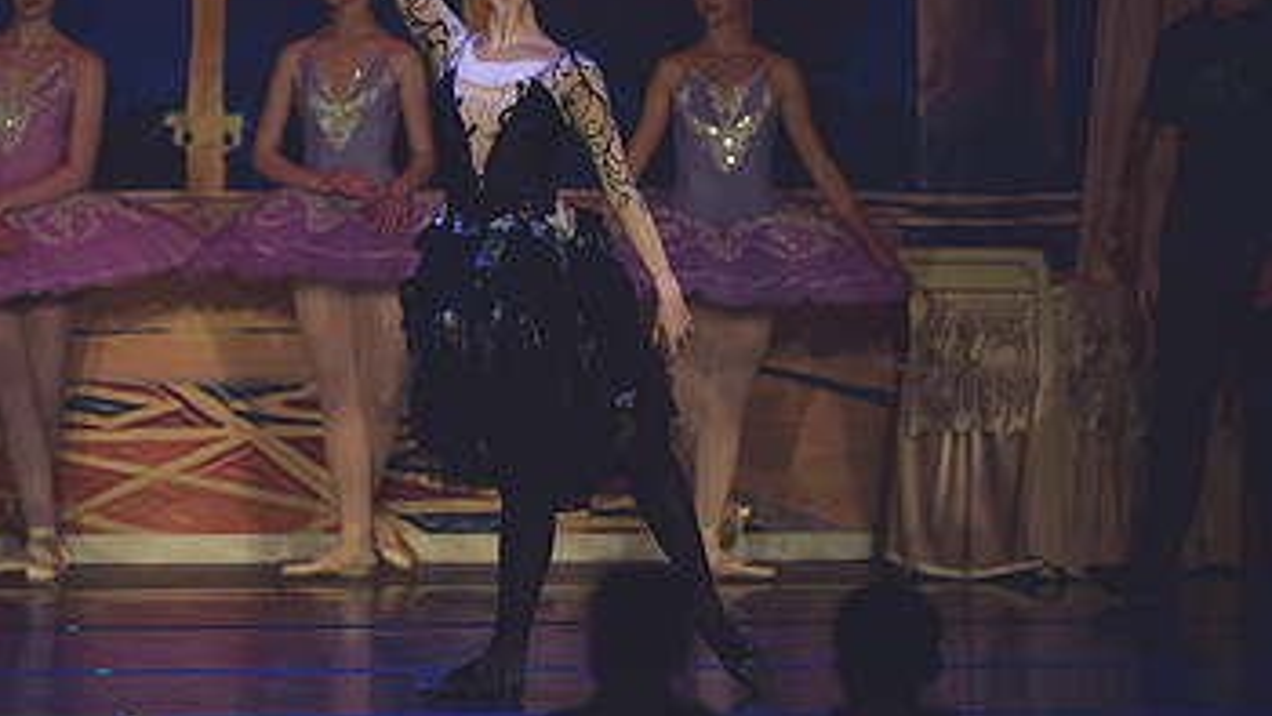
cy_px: 325
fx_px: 13257
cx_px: 353
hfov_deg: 5.5
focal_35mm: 393
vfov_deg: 3.1
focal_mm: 200
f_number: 2.8
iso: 3200
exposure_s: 1/320
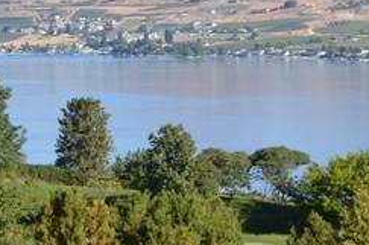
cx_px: 361
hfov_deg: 10.9
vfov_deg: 7.3
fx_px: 1923
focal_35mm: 188
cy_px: 200
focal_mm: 28
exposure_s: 1/200
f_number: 7.1
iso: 100
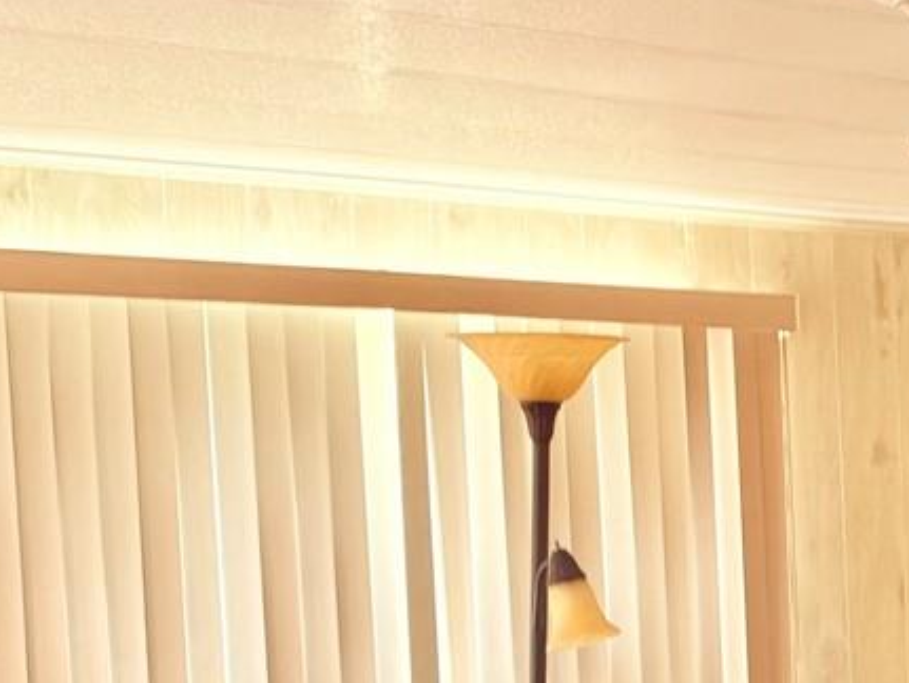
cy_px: 772
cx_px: 1137
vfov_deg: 16.1
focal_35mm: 89
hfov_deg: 20.4
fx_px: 2339
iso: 640
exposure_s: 1/60
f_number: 1.78
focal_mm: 6.76
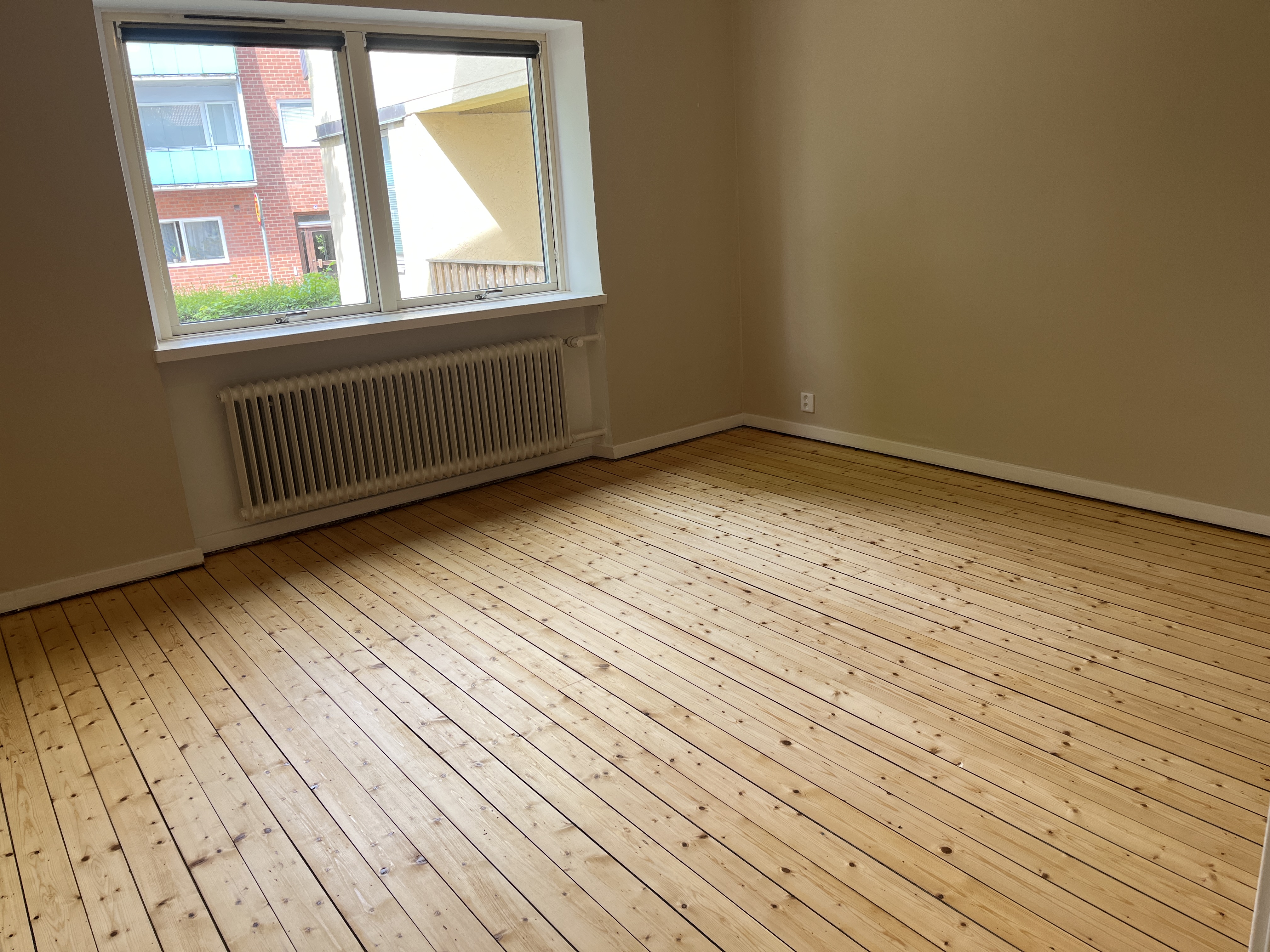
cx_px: 635
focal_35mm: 26
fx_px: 954
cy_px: 476
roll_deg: +4.4
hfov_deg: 67.3
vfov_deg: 53.1
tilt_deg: -15.2
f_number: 1.6
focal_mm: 5.1
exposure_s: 1/163
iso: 50
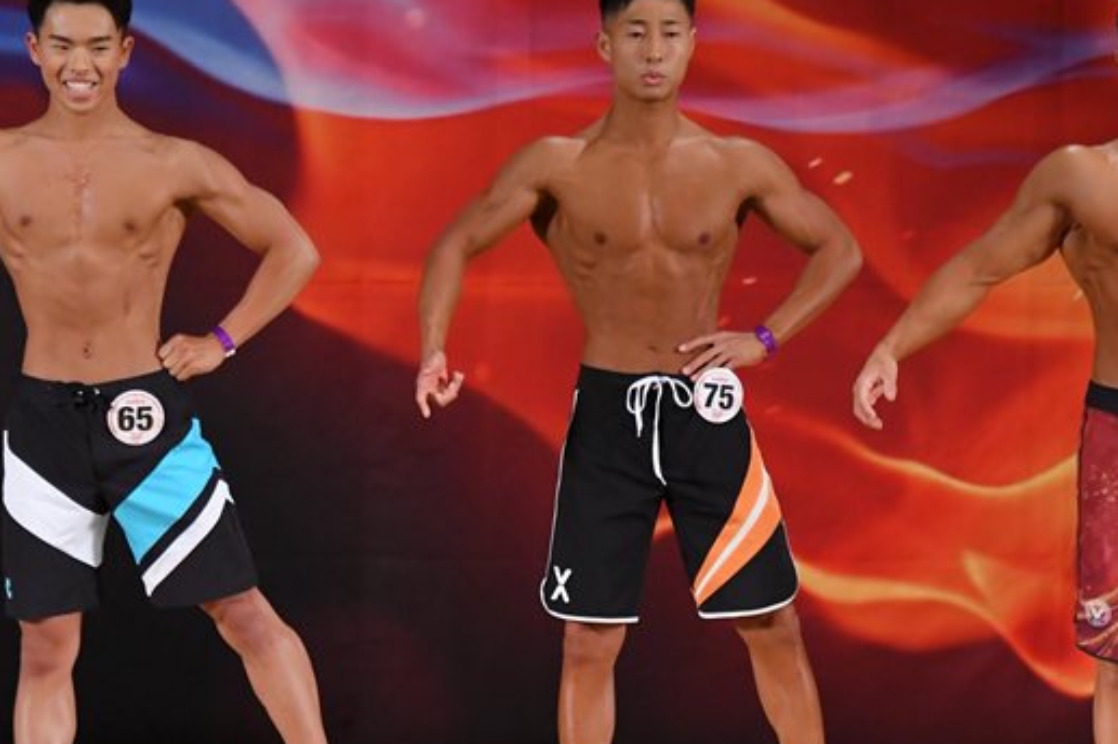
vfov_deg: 3.8
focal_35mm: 360
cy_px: 469
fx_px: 11172
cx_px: 764
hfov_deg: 5.7
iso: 3200
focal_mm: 160
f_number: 5.6
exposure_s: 1/400
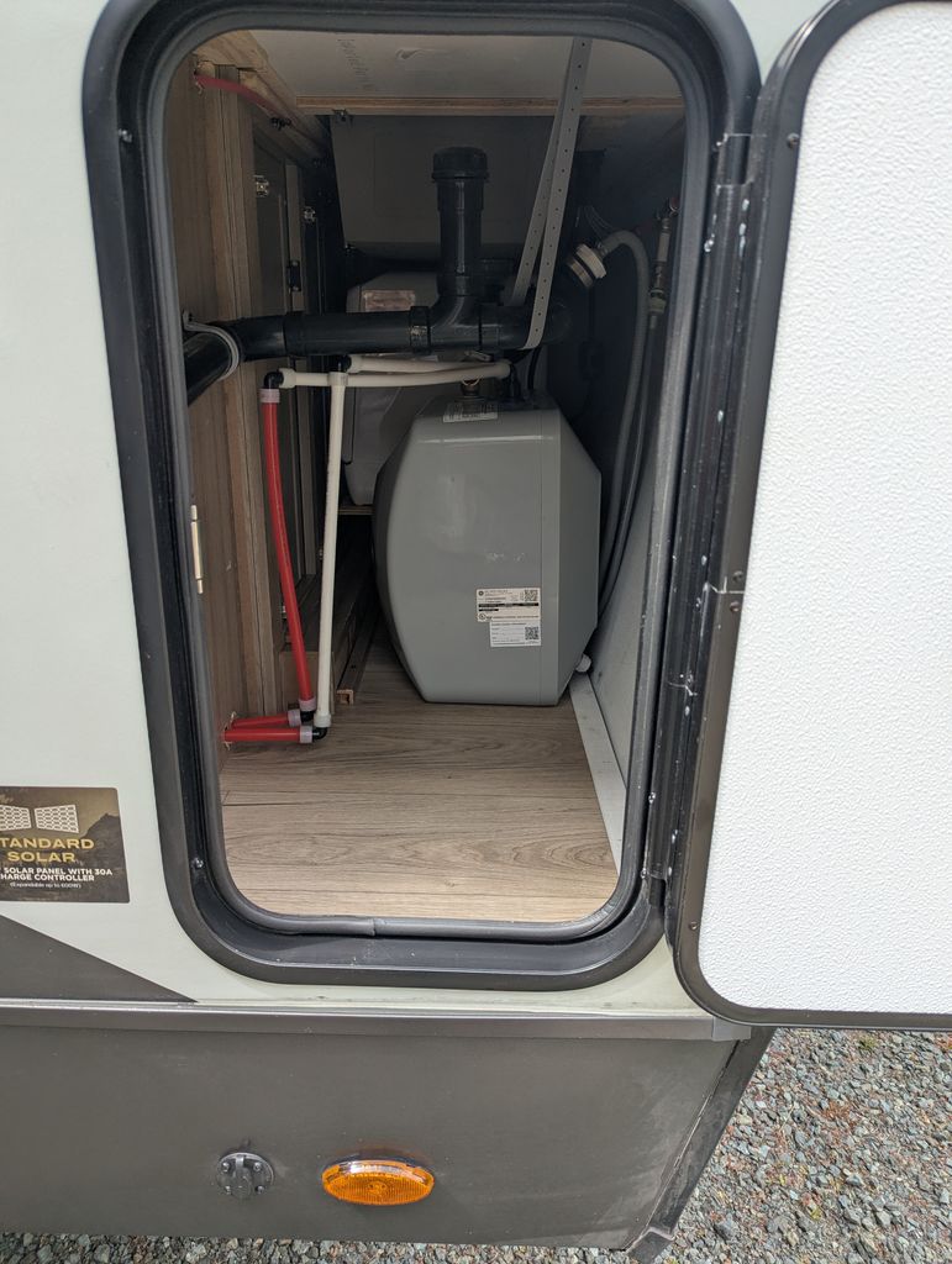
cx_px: 476
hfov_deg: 56.9
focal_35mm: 24
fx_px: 878
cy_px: 632
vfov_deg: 71.5
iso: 51
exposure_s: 1/422
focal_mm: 6.81
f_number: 1.85
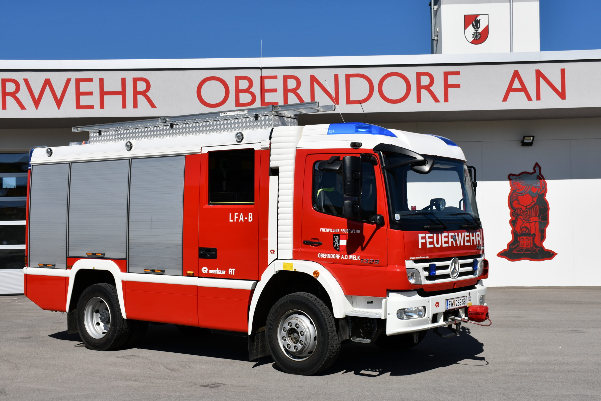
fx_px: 785
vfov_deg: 28.6
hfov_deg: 41.9
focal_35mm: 47
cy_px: 202
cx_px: 314
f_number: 10
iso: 100
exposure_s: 1/400
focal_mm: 30
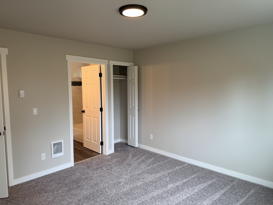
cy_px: 102
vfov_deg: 56.8
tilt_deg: -4.4
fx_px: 189
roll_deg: +0.5
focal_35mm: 24
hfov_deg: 71.6
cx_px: 136
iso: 80
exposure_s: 1/120
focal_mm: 6.76
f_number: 1.78
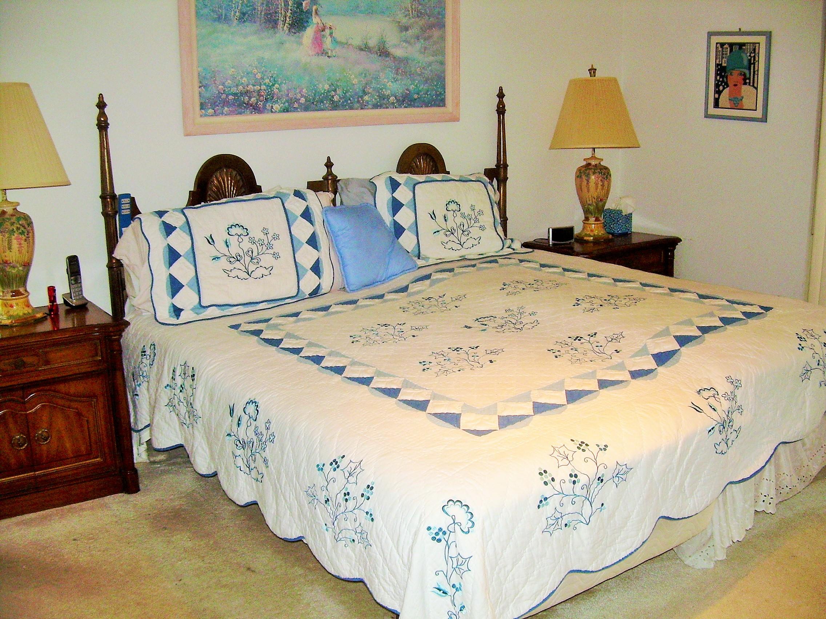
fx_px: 907
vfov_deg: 37.7
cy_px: 310
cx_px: 413
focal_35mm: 38
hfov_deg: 49.0
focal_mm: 6.3
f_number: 2.8
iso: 50
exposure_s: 1/60
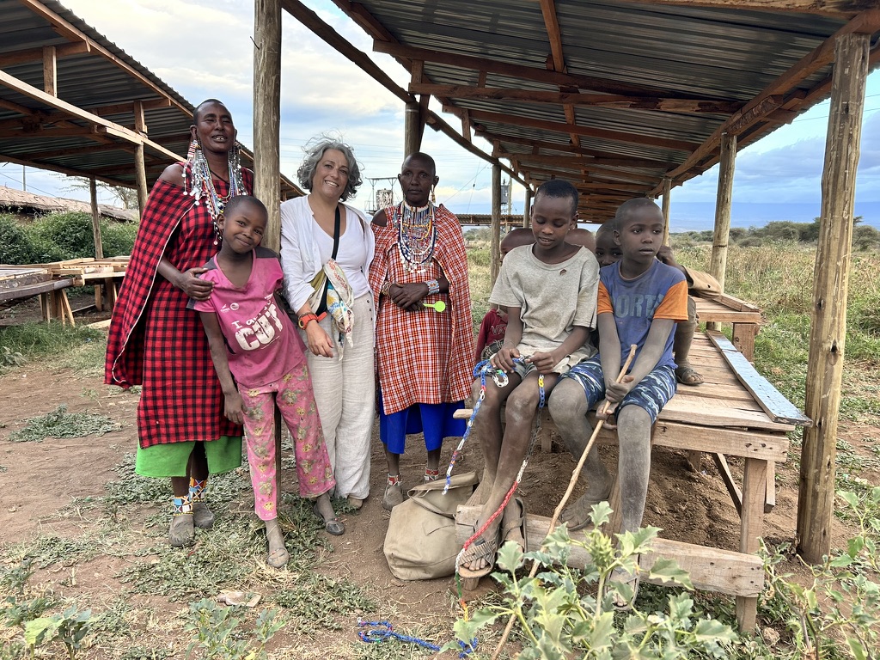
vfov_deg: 53.1
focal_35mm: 26
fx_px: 661
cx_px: 440
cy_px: 330
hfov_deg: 67.3
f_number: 1.5
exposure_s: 1/121
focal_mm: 5.7
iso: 80
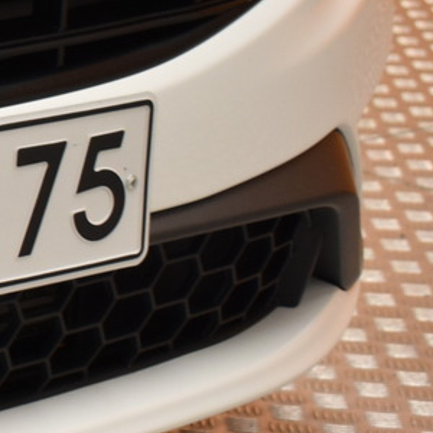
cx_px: -656
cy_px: 74
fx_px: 2533
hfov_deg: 8.7
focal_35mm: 179
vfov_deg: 9.7
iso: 400
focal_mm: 26
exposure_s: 1/40
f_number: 4
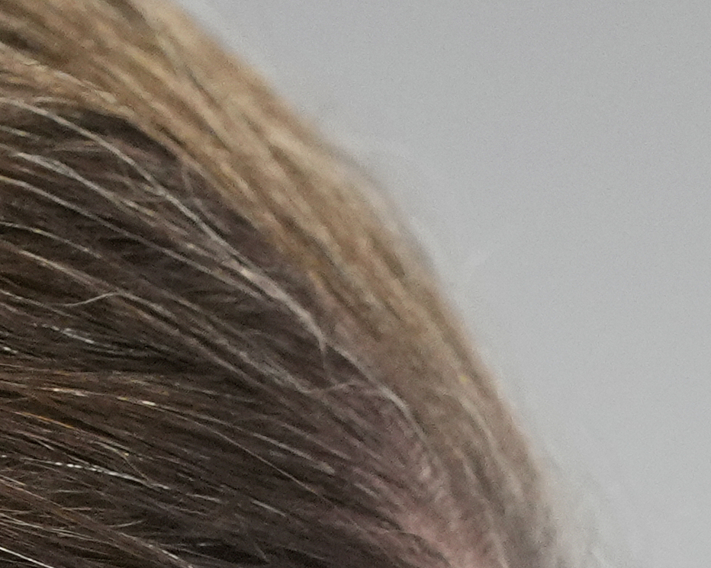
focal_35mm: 2418
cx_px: 490
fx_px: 50866
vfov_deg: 0.6
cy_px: 1491
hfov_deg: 0.8
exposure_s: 1/800
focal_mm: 400
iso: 5000
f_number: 2.8
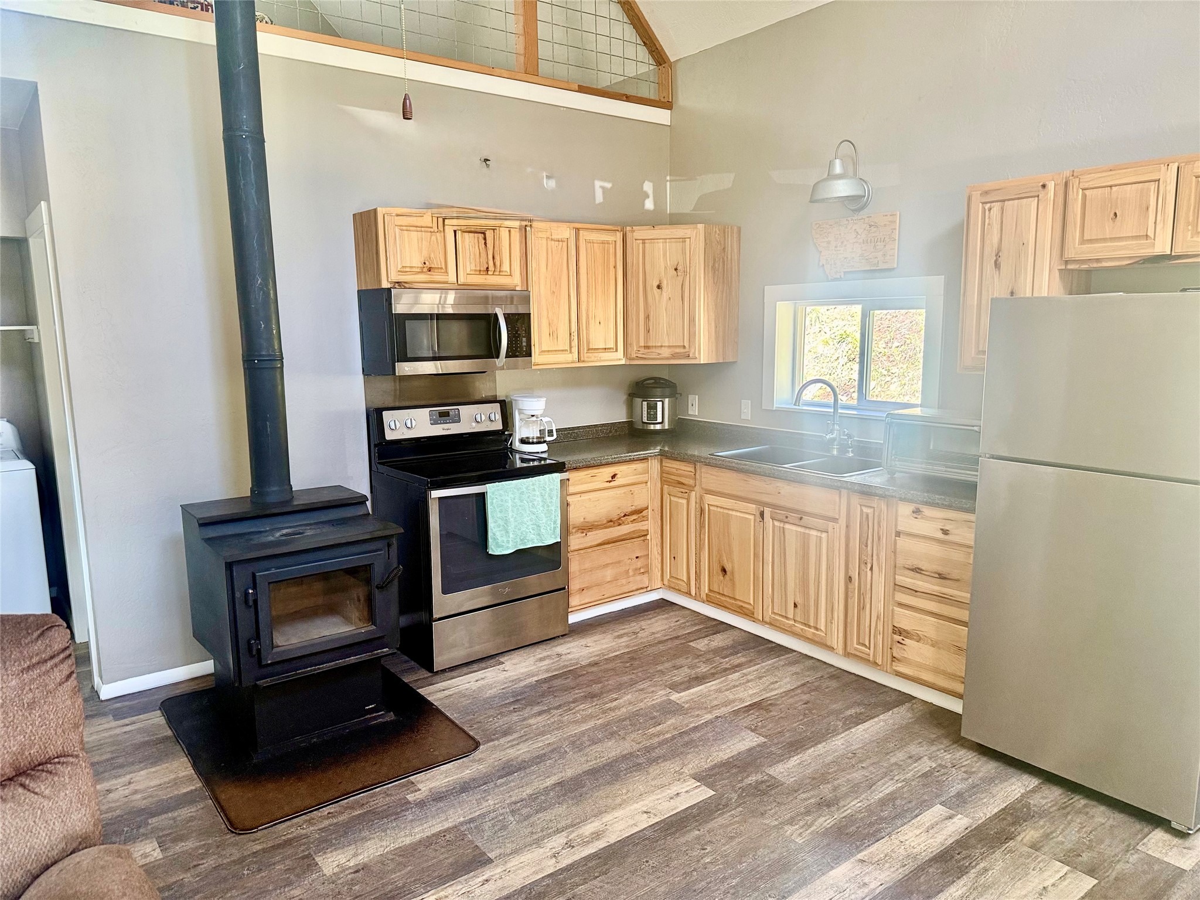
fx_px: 832
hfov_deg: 71.6
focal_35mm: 24
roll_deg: +0.2
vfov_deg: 56.8
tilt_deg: -8.3
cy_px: 450
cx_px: 600
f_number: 1.78
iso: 250
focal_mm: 6.76
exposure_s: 1/60
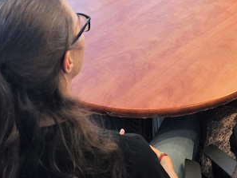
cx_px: 161
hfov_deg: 30.9
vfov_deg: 21.4
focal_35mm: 62
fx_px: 425
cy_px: -55
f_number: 1.7
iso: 320
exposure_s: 1/100
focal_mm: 6.3
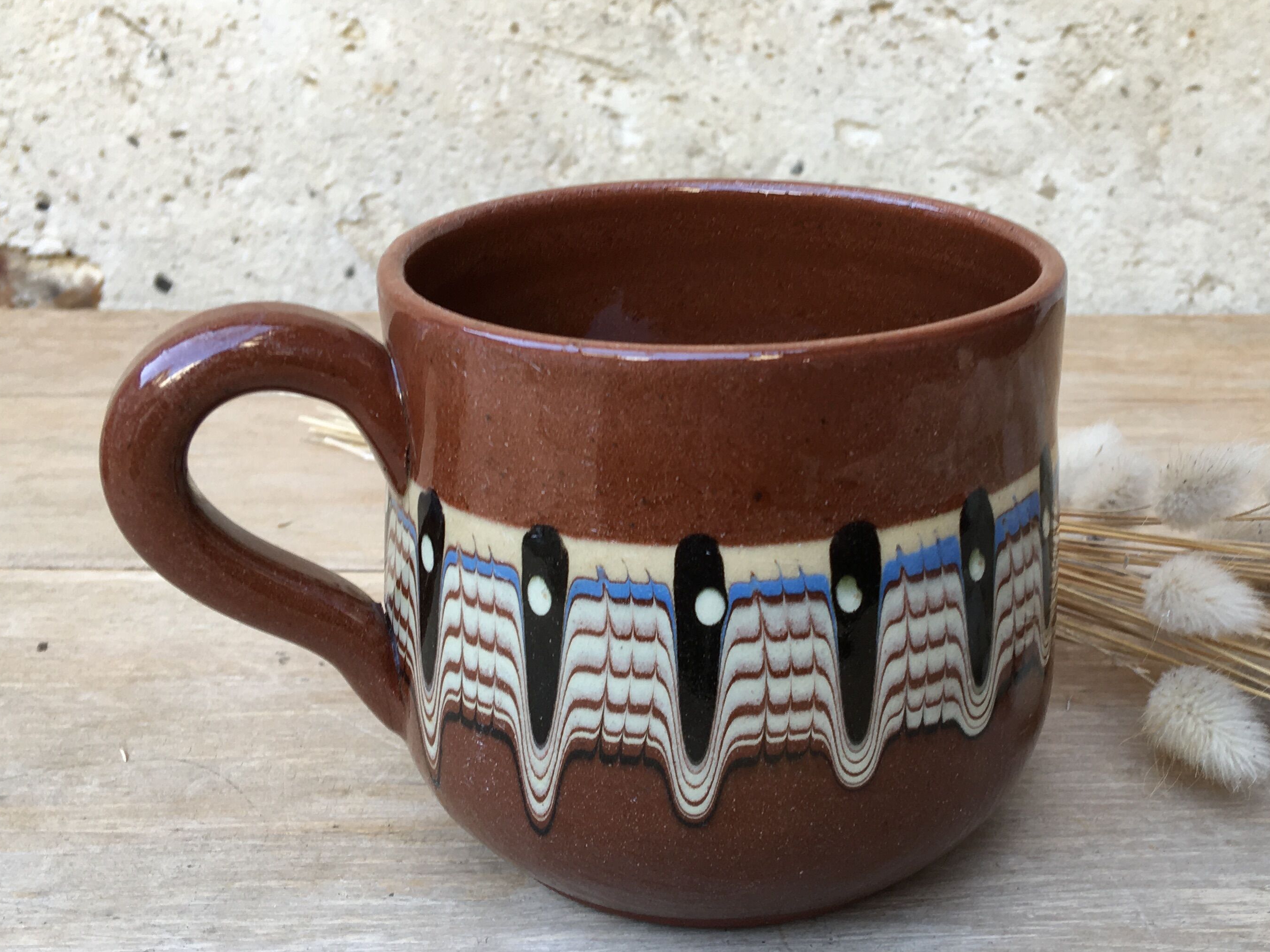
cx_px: 771
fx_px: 1578
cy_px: 507
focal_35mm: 43
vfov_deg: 33.6
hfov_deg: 43.6
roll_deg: -0.6
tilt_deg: -23.0
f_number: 2.2
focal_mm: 4.15
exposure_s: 1/50
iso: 25
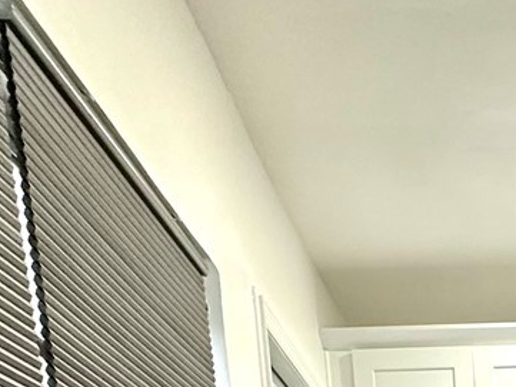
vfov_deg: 16.5
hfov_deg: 28.5
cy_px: 821
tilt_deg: -10.5
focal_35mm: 62
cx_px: 557
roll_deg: +2.6
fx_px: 925
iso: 160
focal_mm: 2.22
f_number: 2.2
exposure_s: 1/60
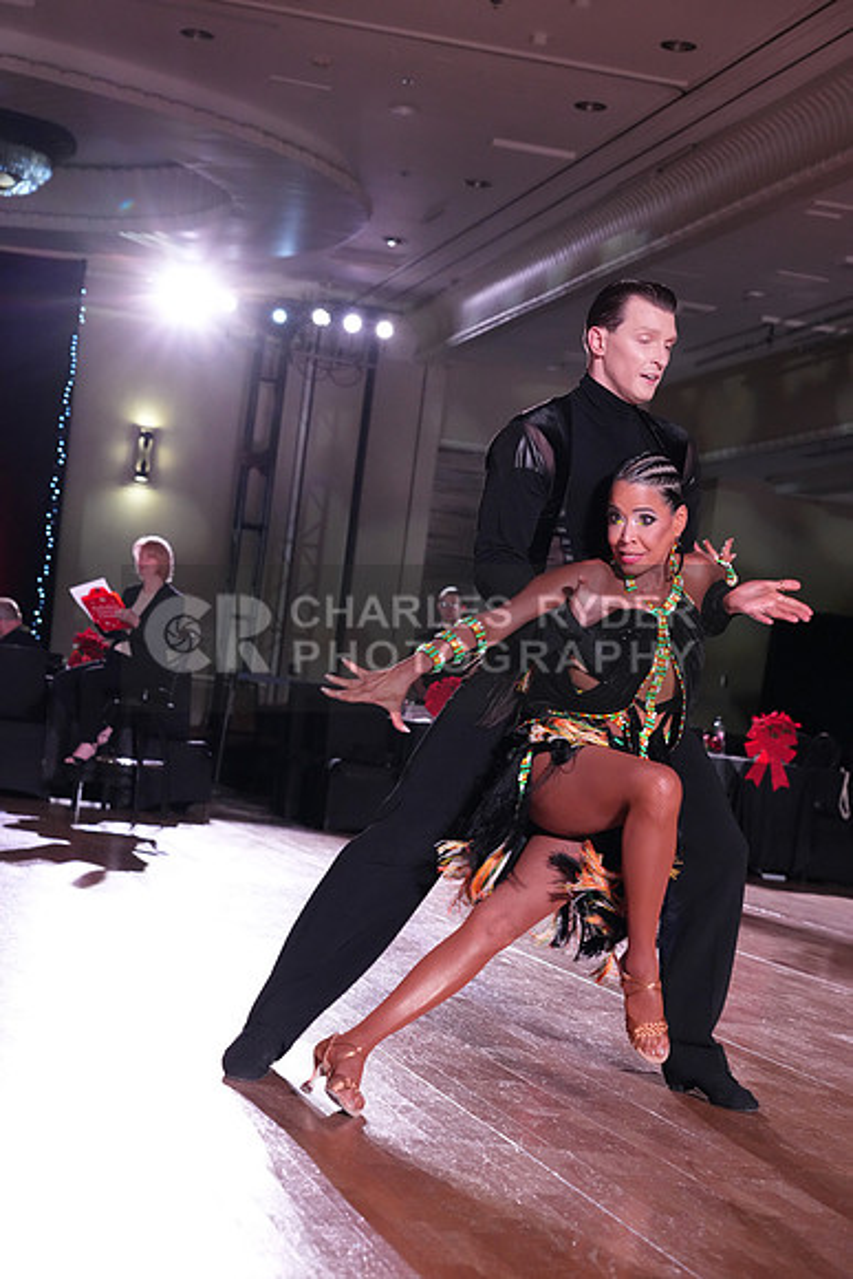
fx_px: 2273
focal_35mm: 64
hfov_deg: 21.3
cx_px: 426
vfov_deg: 31.4
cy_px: 640
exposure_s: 1/320
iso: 5000
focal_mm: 64
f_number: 5
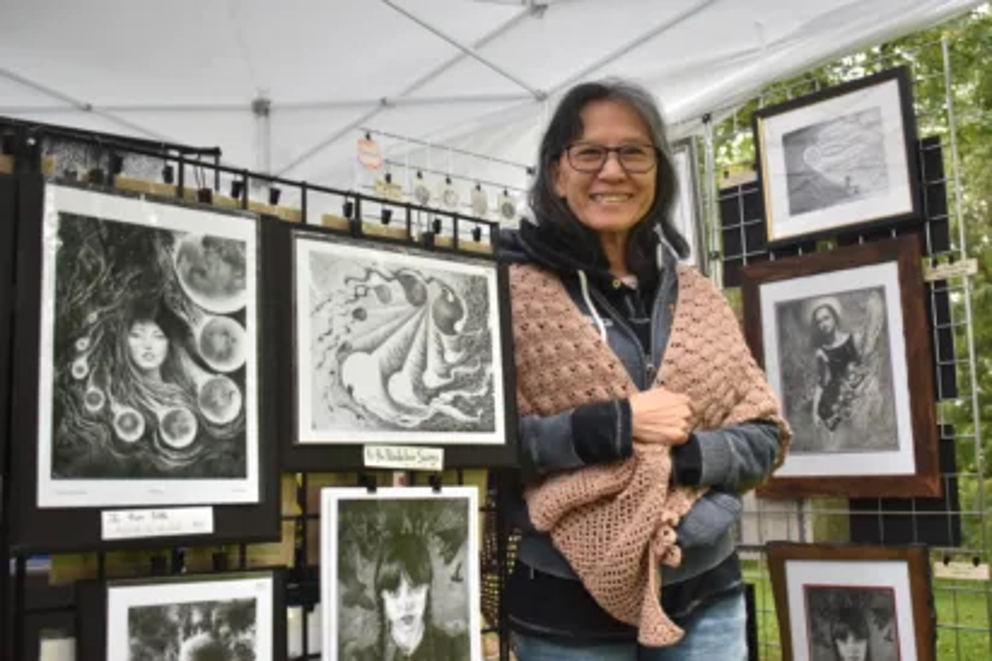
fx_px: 1033
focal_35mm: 38
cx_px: 496
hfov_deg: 51.3
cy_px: 330
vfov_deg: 35.5
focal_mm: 25
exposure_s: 1/250
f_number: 4
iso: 640
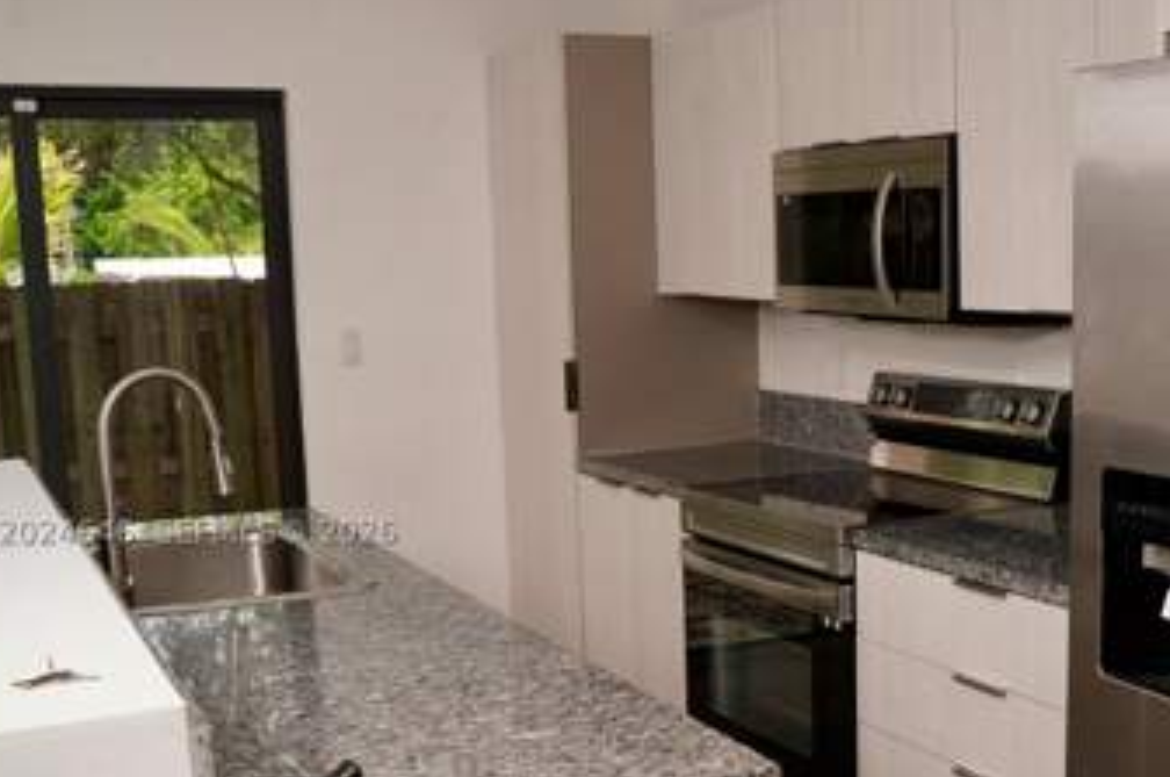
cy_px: 528
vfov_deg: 26.7
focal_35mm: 50
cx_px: 783
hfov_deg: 39.2
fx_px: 1623
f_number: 8
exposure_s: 1/125
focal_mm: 35
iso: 640
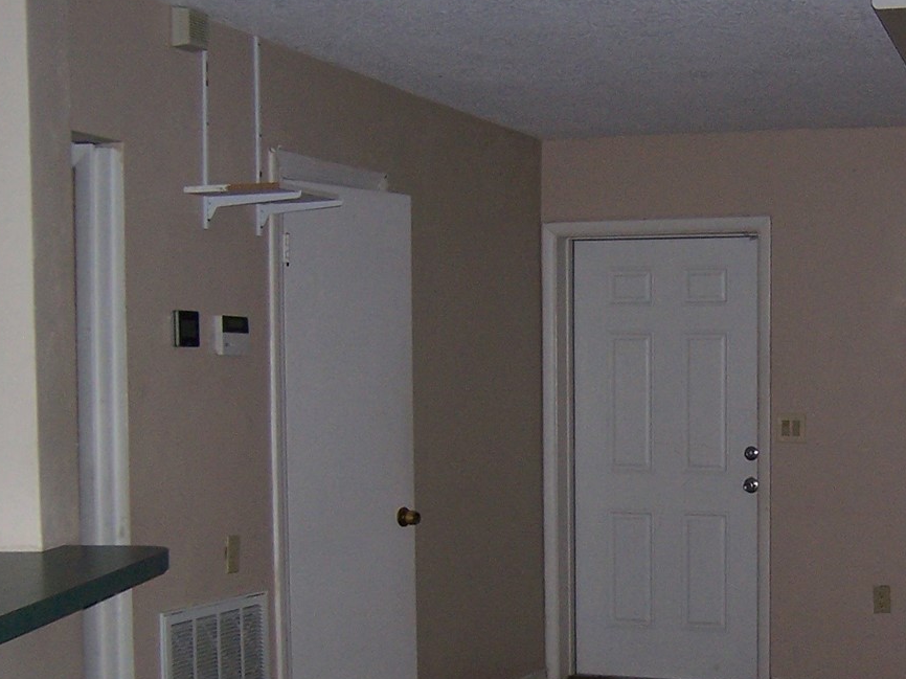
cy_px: 516
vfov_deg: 23.7
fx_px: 1596
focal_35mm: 61
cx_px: 706
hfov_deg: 31.0
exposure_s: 1/60
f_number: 2.8
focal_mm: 5.5
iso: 140
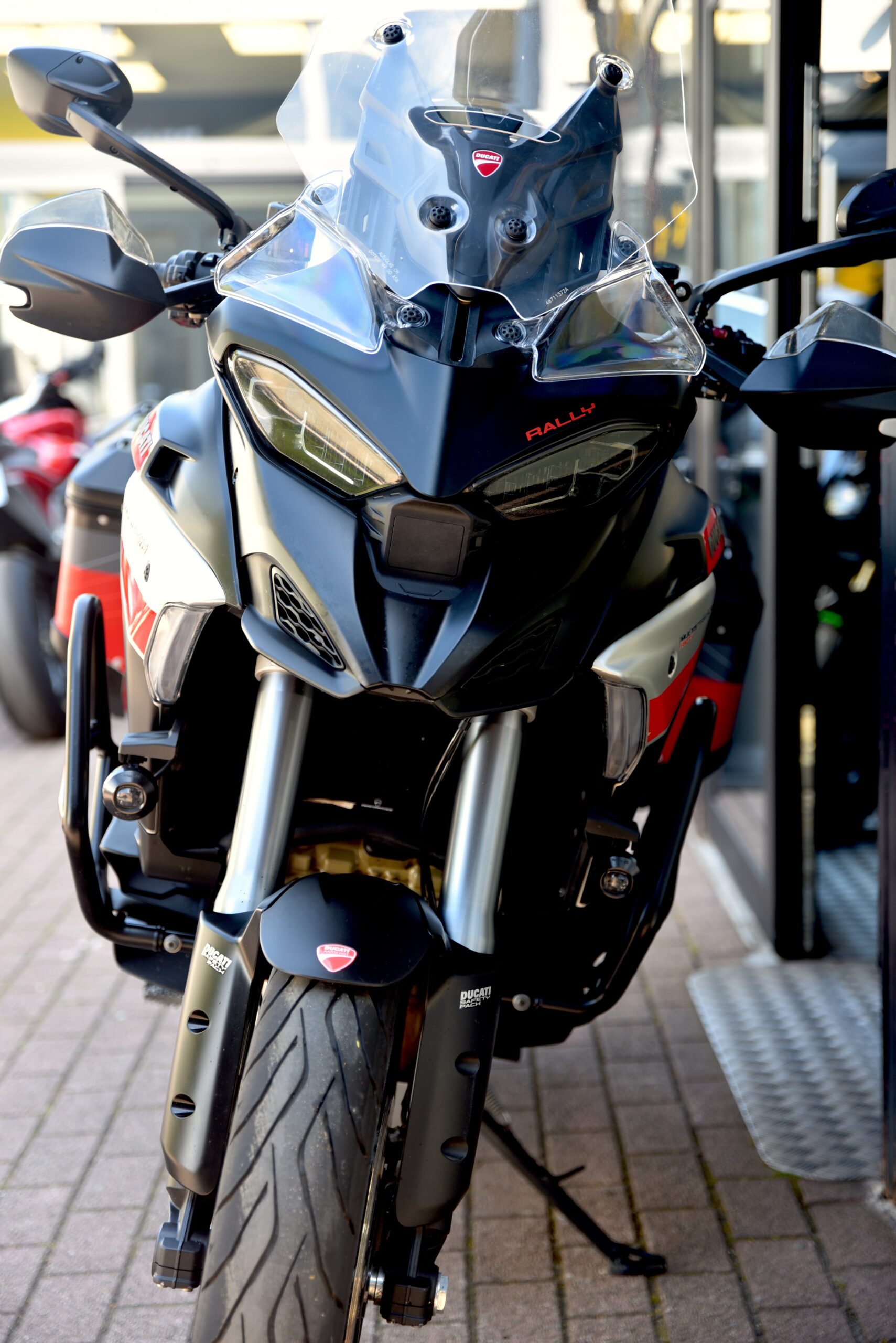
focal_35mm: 62
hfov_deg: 21.9
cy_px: 672
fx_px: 2312
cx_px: 448
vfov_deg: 32.4
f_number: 2.8
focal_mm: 62
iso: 100
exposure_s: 1/60
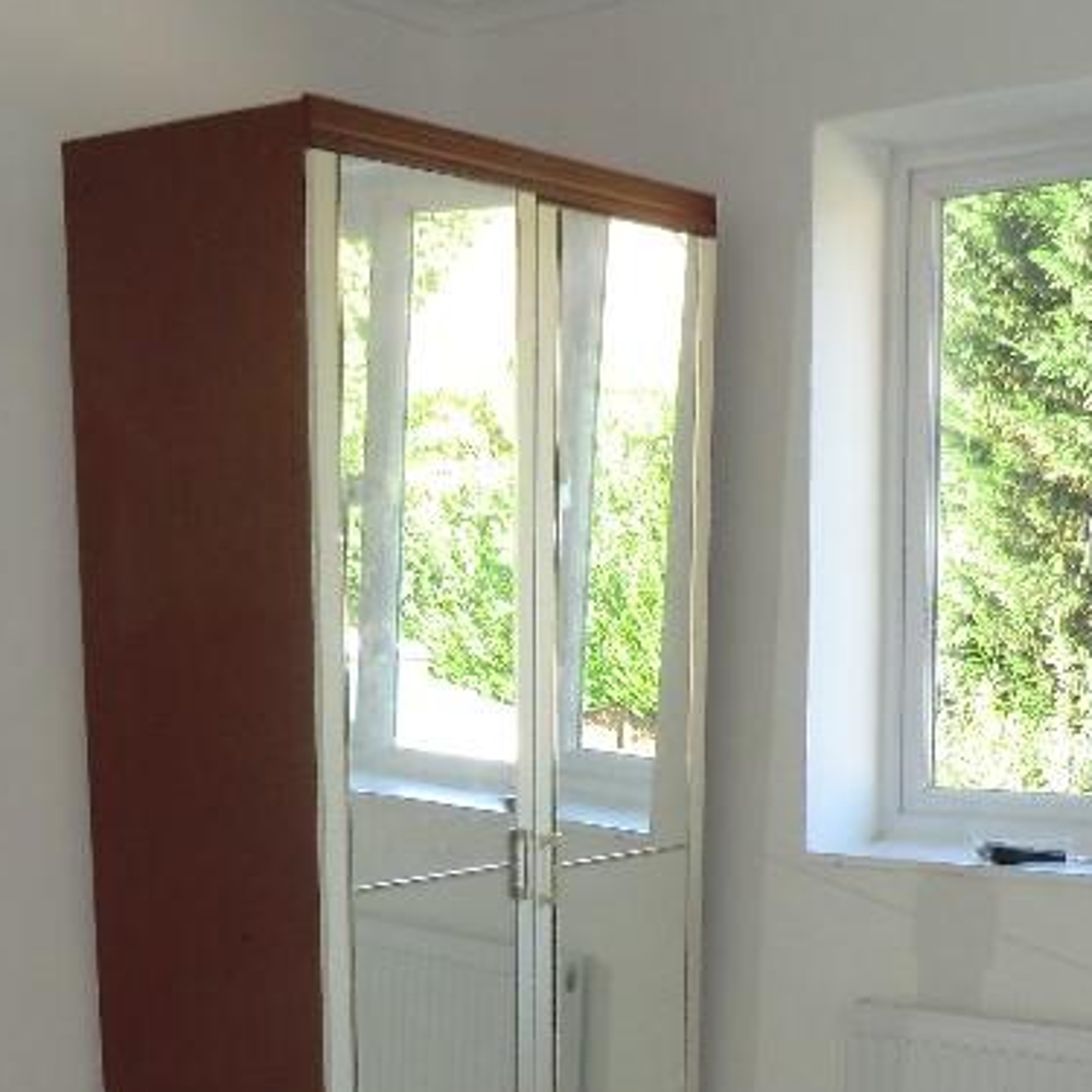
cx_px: 638
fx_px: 2070
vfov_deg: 27.8
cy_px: 1086
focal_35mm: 58
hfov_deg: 29.5
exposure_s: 1/60
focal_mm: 4.3
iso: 160
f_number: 3.2
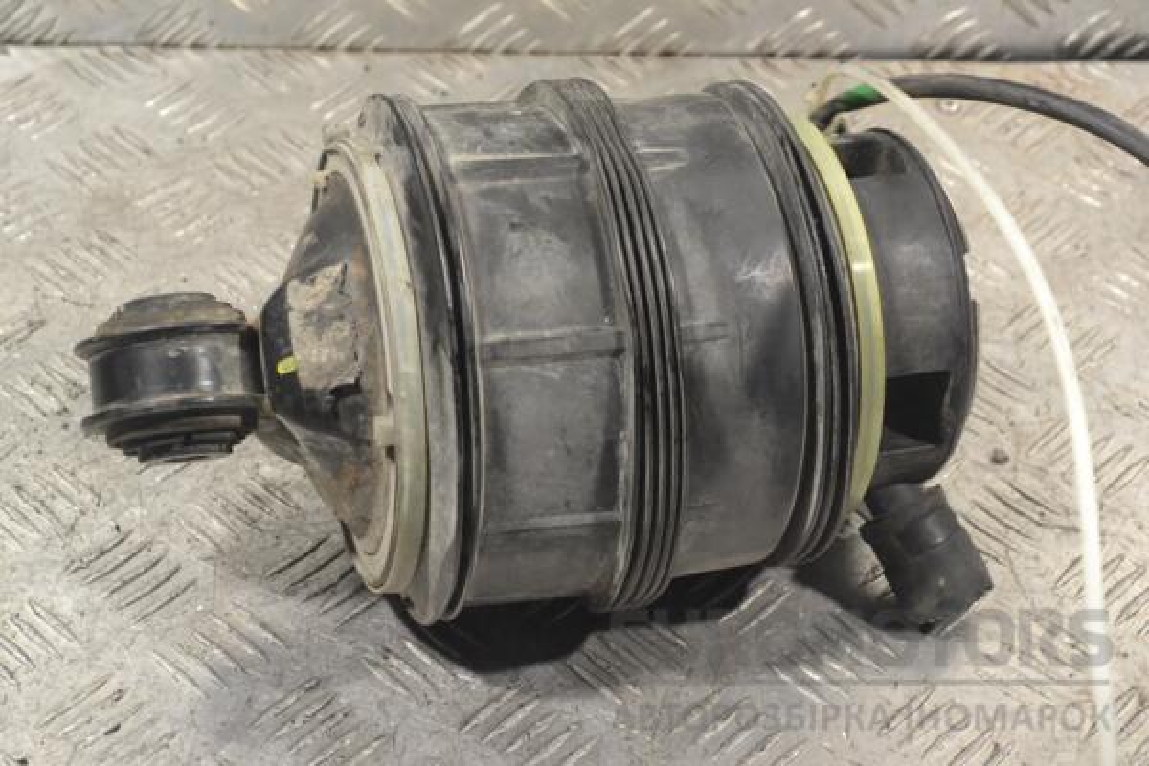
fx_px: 2633
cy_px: 383
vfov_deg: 16.6
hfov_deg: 24.6
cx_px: 574
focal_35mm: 82
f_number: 8
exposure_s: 1/250
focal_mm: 55
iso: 3200
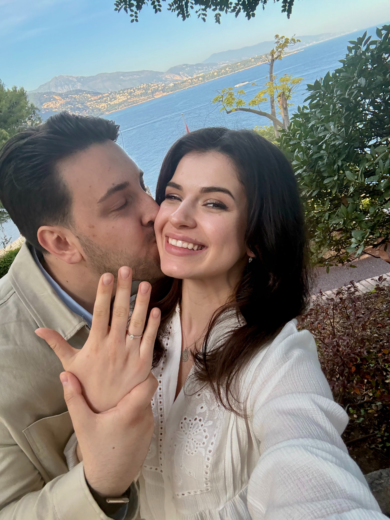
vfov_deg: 73.9
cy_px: 260
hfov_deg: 58.9
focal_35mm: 23
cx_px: 195
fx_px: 346
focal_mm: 2.69
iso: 80
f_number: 1.9
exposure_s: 1/225
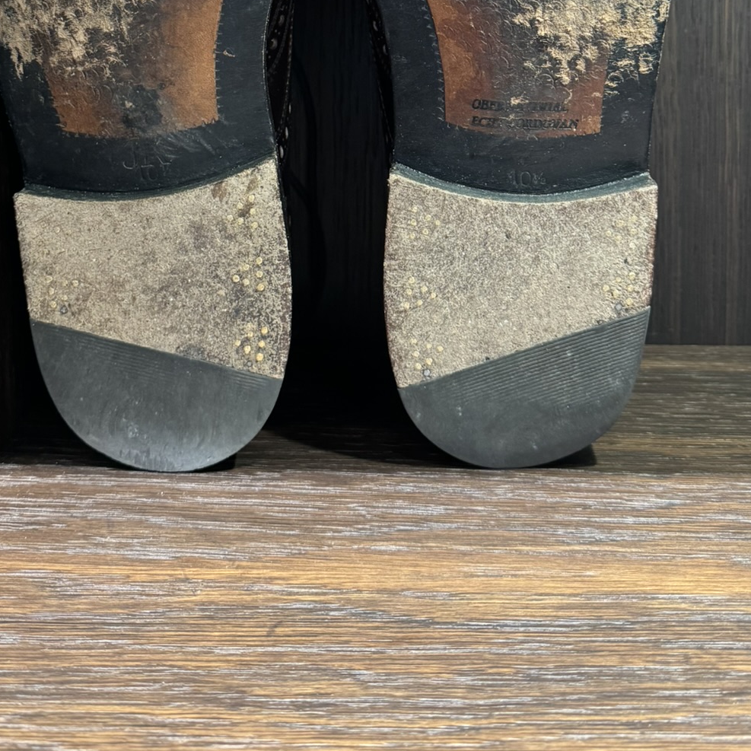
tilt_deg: -6.8
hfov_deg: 38.3
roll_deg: +1.0
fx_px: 1080
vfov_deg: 35.7
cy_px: 56
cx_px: 360
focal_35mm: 44
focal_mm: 6.76
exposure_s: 1/50
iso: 320
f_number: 1.78
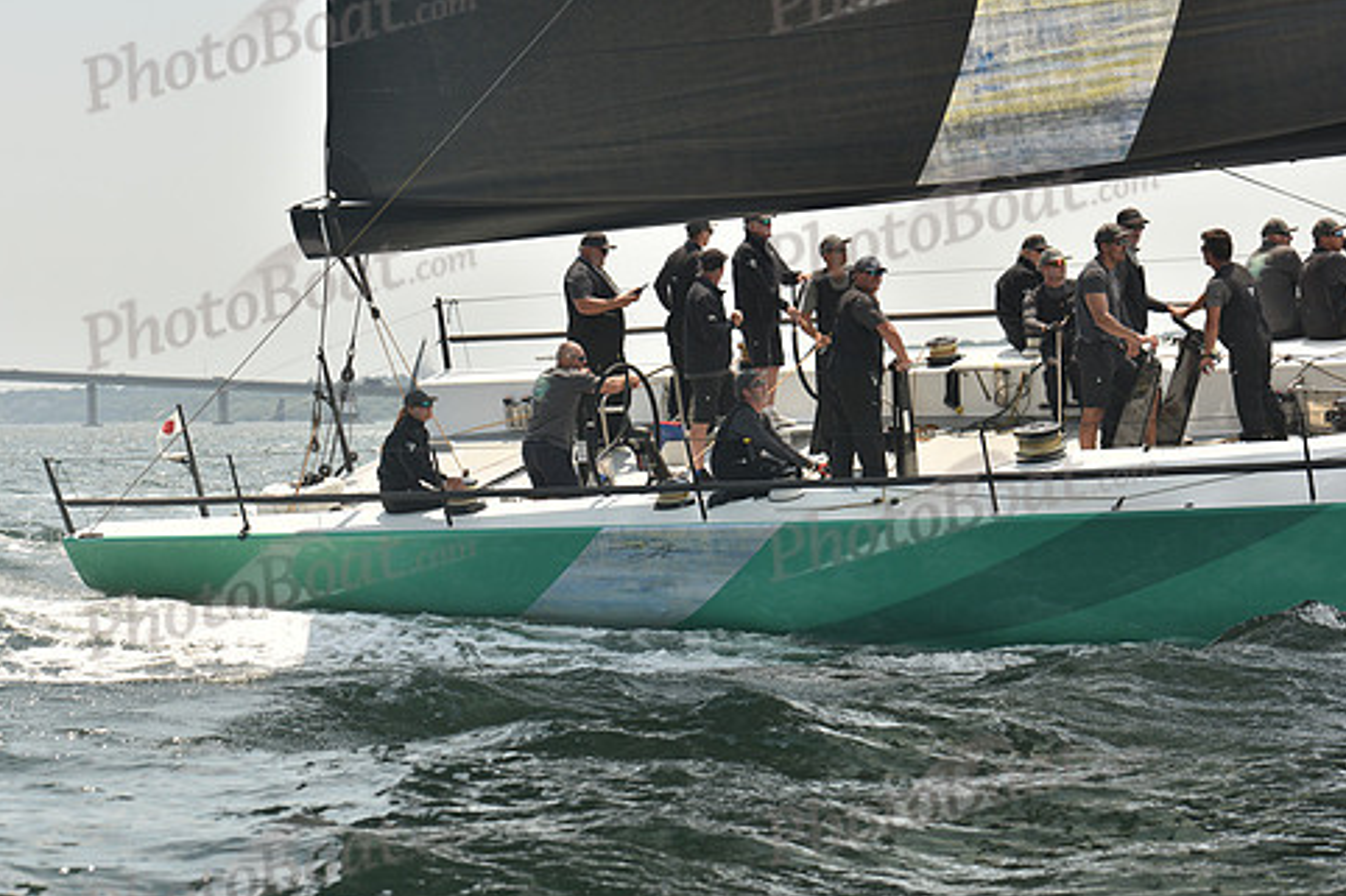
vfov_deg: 11.6
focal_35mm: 118
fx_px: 4410
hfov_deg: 17.4
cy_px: 403
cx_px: 623
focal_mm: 98
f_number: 5.6
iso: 250
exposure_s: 1/640
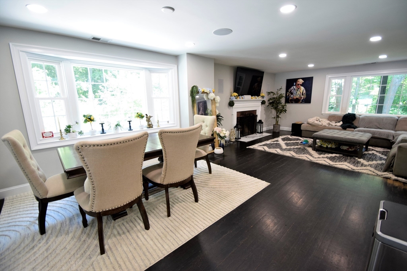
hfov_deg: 100.4
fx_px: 170
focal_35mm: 15
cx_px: 204
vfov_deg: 77.3
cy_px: 136
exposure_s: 1/60
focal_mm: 10
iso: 720
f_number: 4
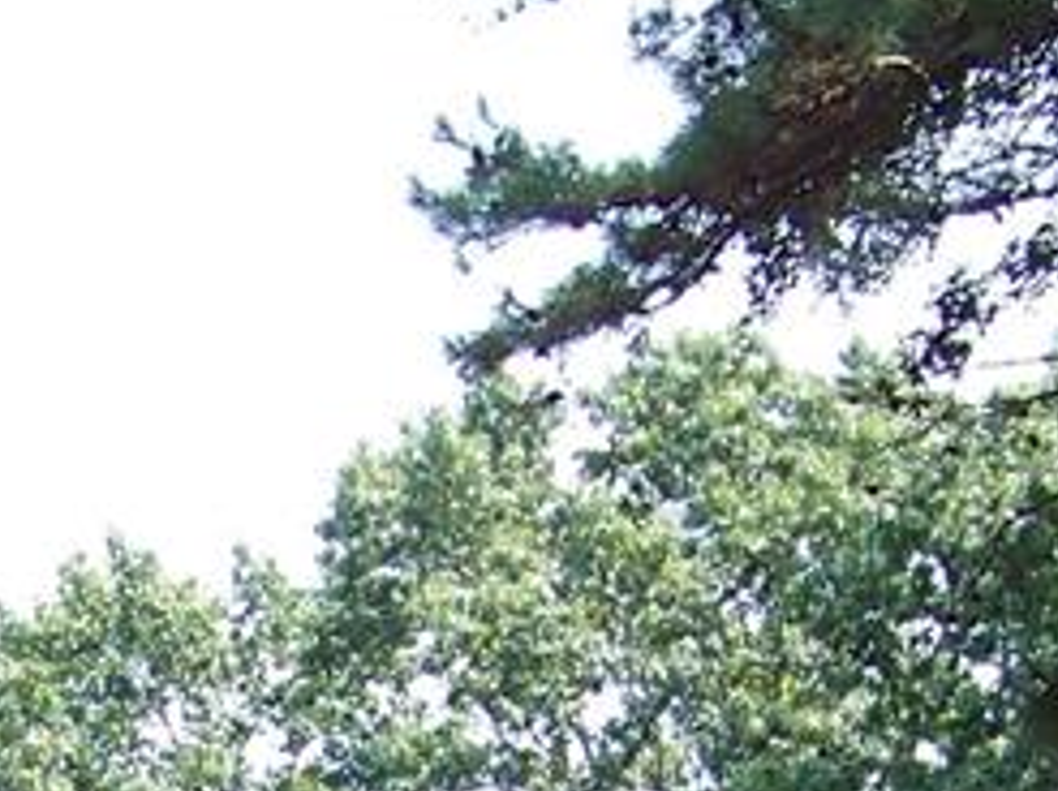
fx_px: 4580
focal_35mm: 150
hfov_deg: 12.9
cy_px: 1294
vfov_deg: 9.5
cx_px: -99
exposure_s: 1/160
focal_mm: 5.85
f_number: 2.8
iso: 64
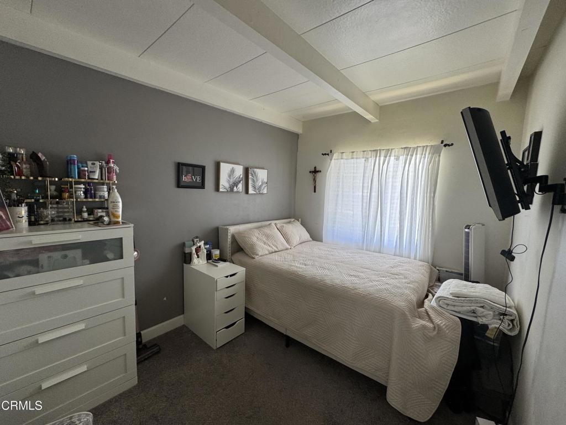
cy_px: 212
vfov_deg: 85.7
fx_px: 229
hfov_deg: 102.1
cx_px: 283
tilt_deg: -6.1
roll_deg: -1.9
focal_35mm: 14
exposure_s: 1/99
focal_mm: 2.22
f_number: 2.2
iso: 80
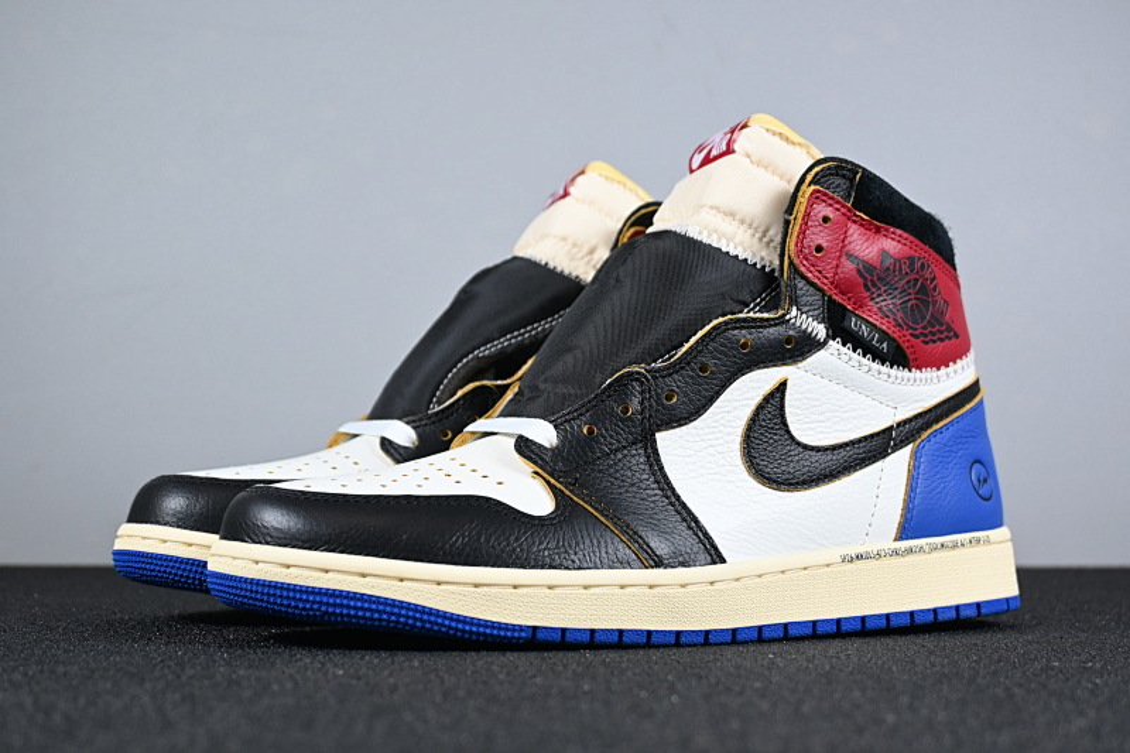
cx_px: 565
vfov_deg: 26.5
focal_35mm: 51
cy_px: 376
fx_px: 1600
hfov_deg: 38.9
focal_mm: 34
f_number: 5
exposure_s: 1/125
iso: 450
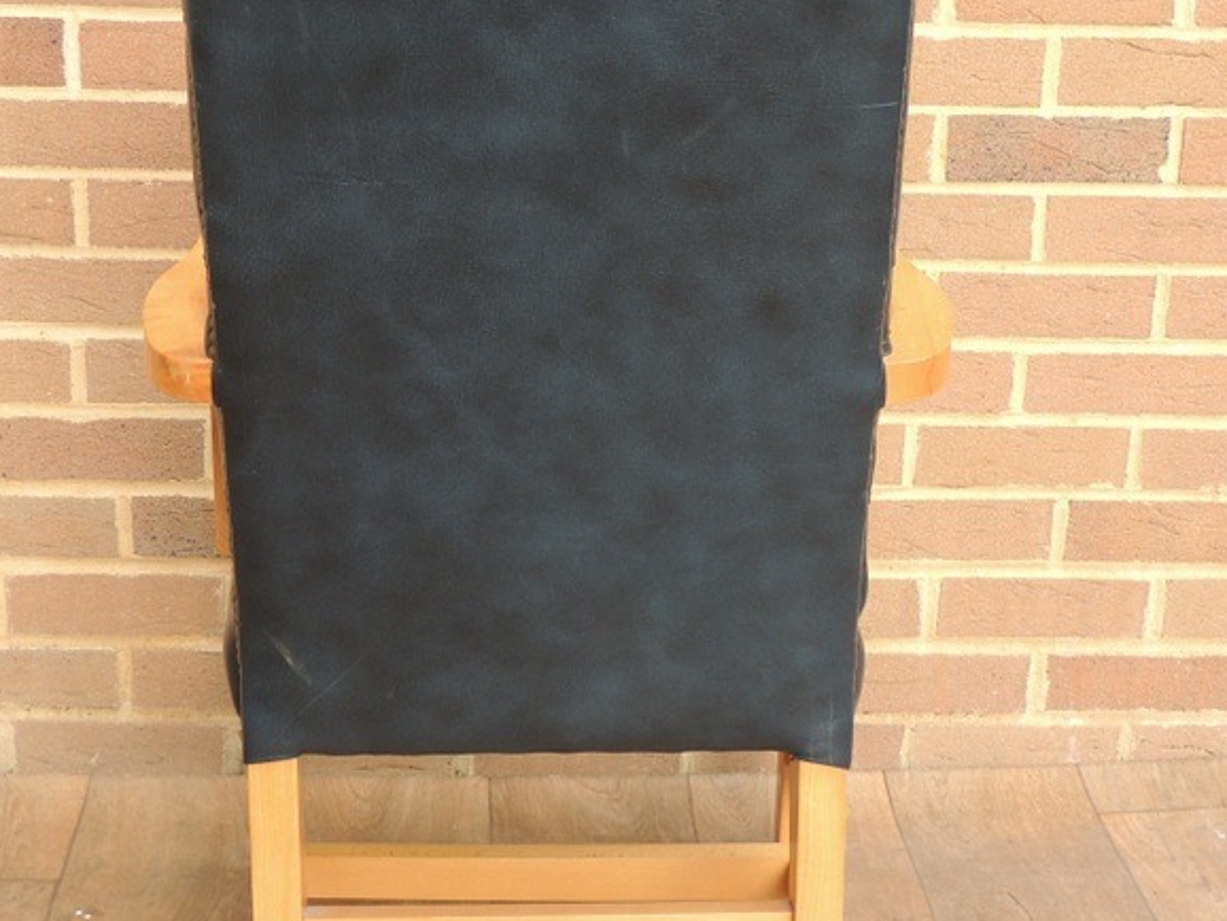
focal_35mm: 62
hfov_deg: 31.2
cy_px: 424
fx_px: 2199
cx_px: 582
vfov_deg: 23.7
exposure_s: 1/80
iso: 100
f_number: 3.3
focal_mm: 6.2
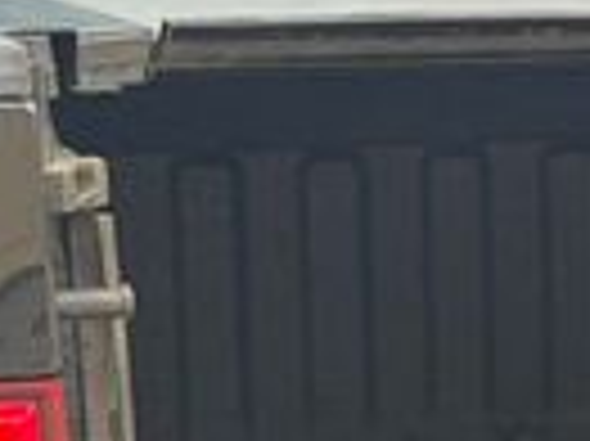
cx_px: 1144
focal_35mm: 235
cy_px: 518
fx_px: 4002
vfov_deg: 6.3
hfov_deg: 8.1
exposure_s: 1/225
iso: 160
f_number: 1.78
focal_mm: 6.76
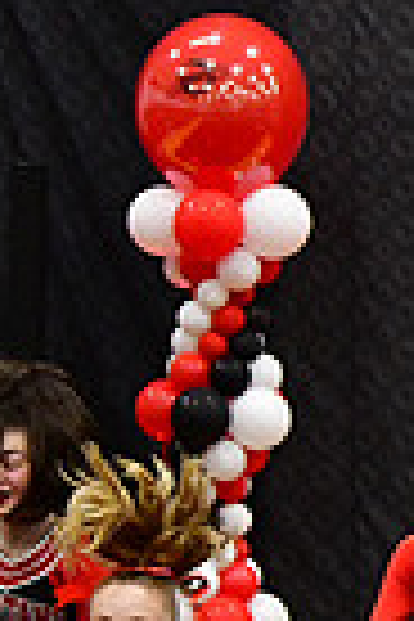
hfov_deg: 2.5
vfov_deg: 3.8
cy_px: 560
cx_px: 1224
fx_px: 9383
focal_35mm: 544
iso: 4000
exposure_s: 1/500
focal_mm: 86
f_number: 3.5
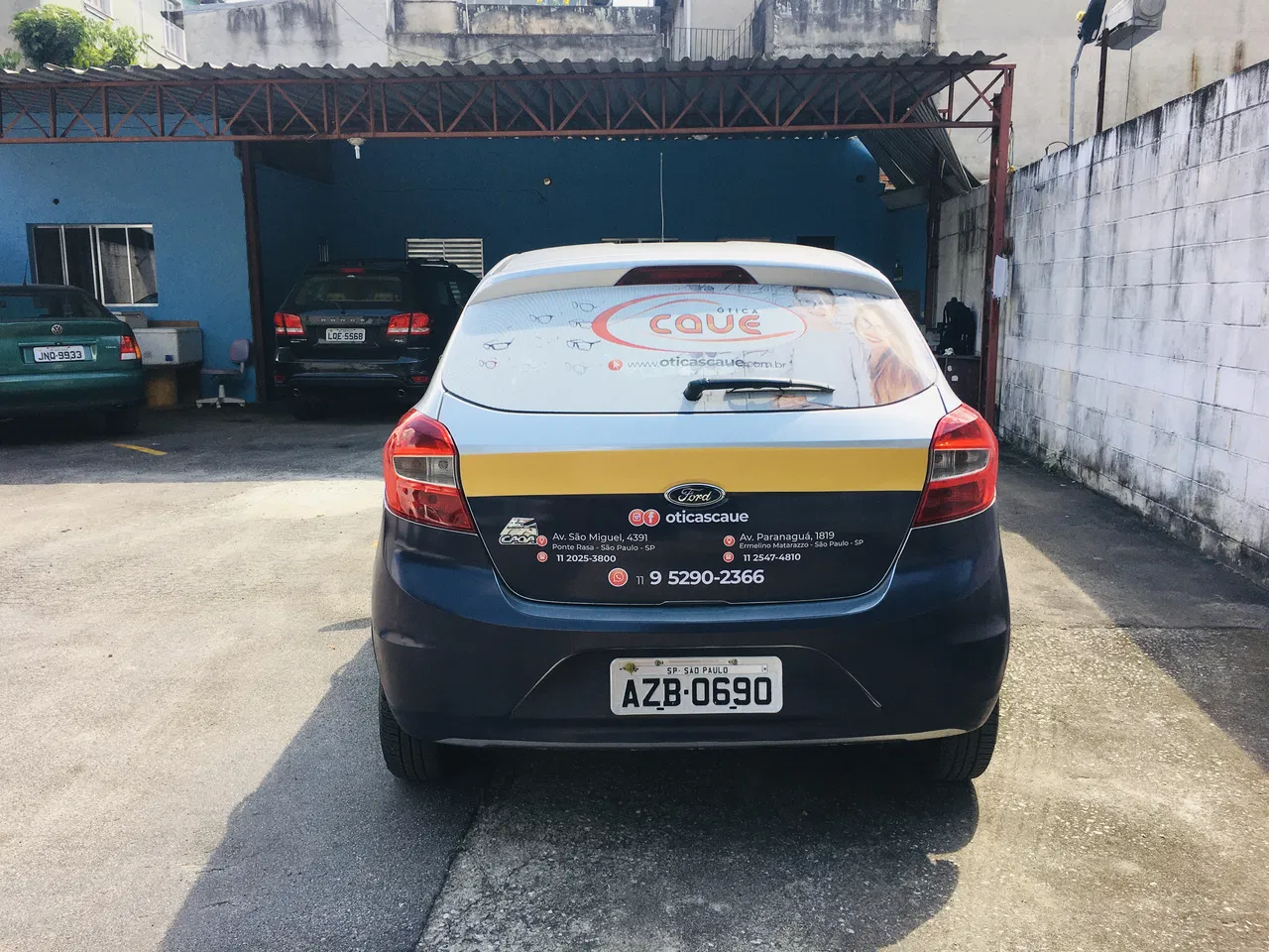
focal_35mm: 29
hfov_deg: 61.7
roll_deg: +0.0
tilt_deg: -9.0
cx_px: 634
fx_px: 1063
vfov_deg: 48.2
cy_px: 476
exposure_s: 1/472
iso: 25
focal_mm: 4.15
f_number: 2.2
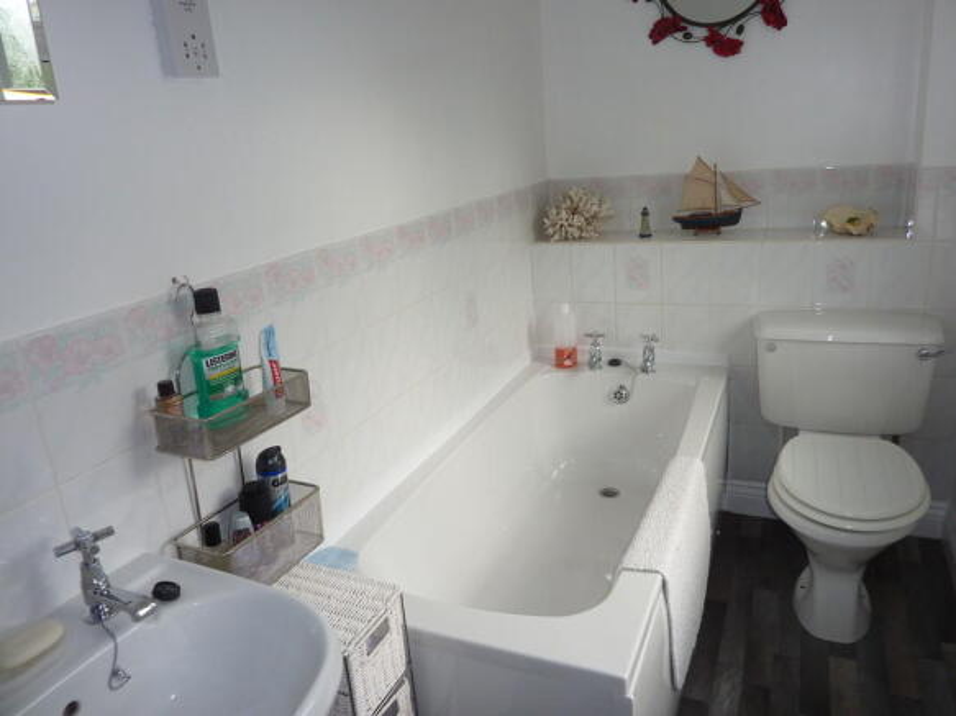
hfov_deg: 69.4
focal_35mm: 25
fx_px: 690
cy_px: 358
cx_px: 478
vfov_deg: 54.9
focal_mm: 4.1
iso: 100
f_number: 3.3
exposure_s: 1/100
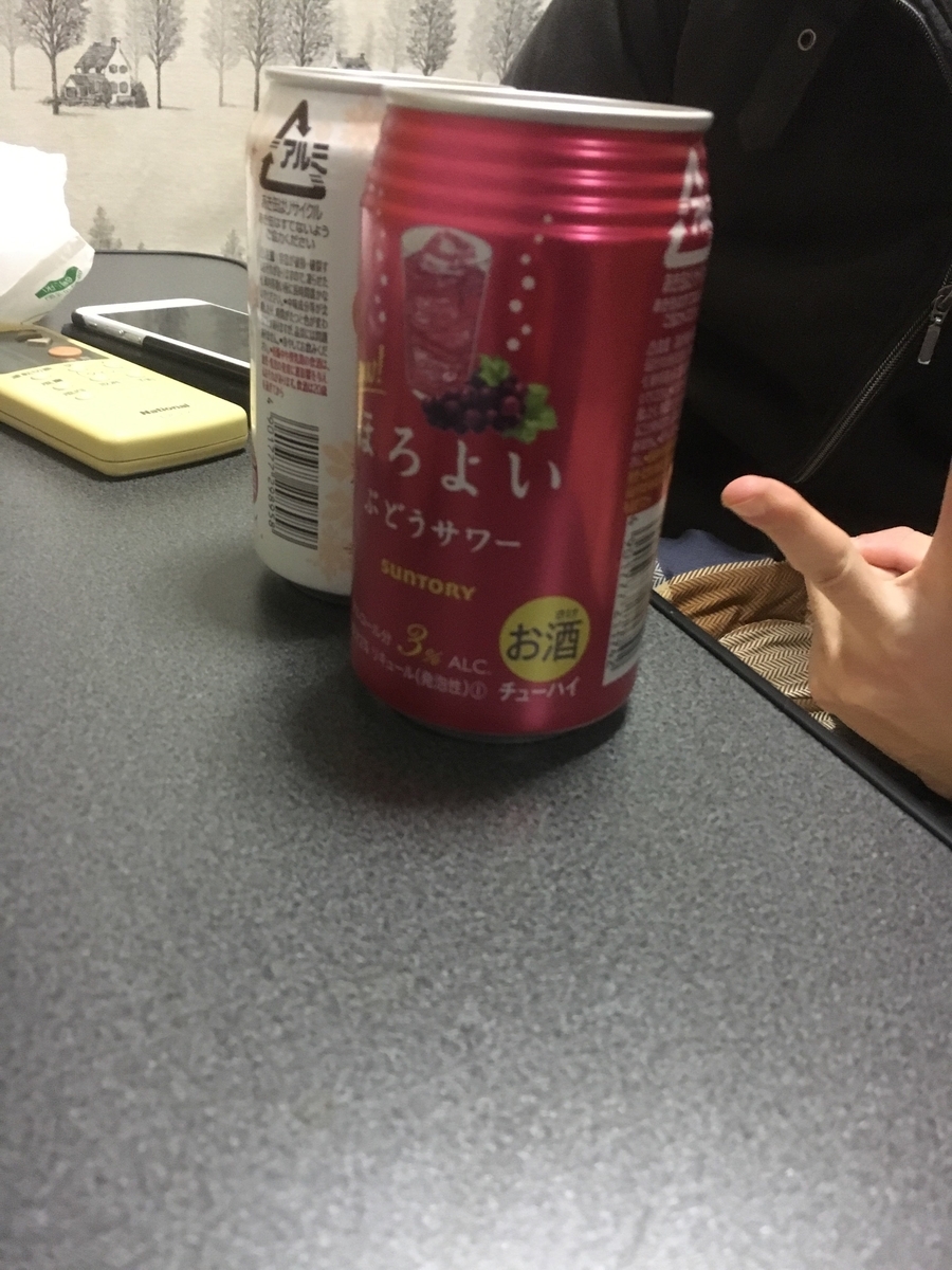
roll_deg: -3.8
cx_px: 476
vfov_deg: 61.7
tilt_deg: -28.1
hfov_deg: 48.2
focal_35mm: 29
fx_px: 1063
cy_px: 635
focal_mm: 4.15
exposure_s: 1/15
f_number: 2.2
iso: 320
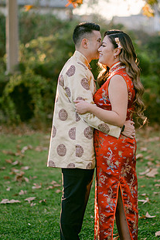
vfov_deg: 16.7
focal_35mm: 123
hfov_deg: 11.1
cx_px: 99
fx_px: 821
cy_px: 113
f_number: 2
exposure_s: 1/1250
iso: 200
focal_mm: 85
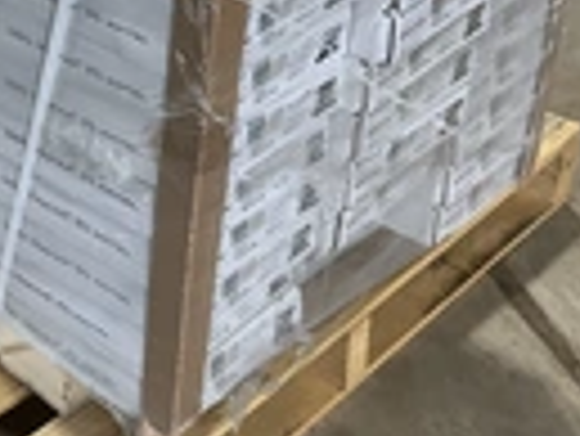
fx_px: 1509
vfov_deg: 16.3
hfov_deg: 21.1
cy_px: 76
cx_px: 13
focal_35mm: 90
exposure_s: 1/60
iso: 64
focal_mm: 3
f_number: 1.8
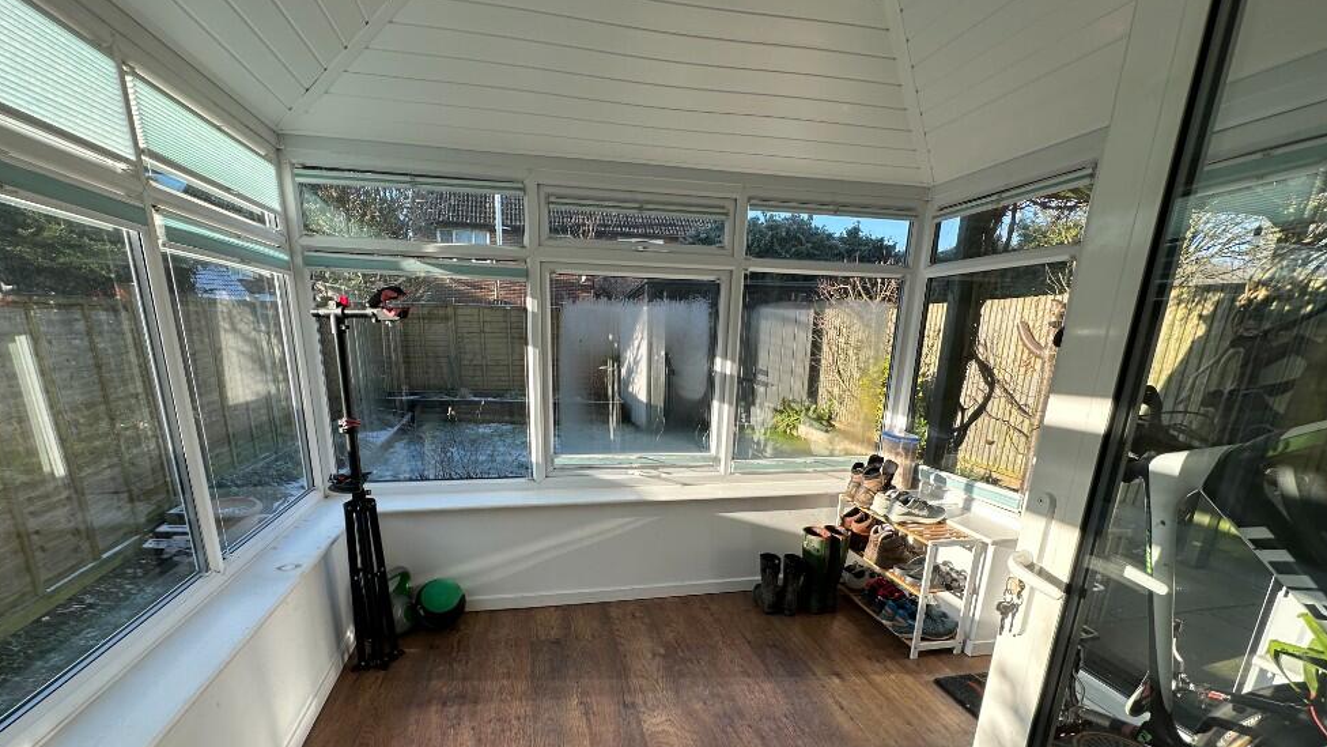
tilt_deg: -16.2
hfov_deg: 99.3
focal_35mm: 16
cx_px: 643
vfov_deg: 65.6
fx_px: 563
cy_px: 486
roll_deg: -1.2
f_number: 2.2
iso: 40
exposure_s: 1/339
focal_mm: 2.22
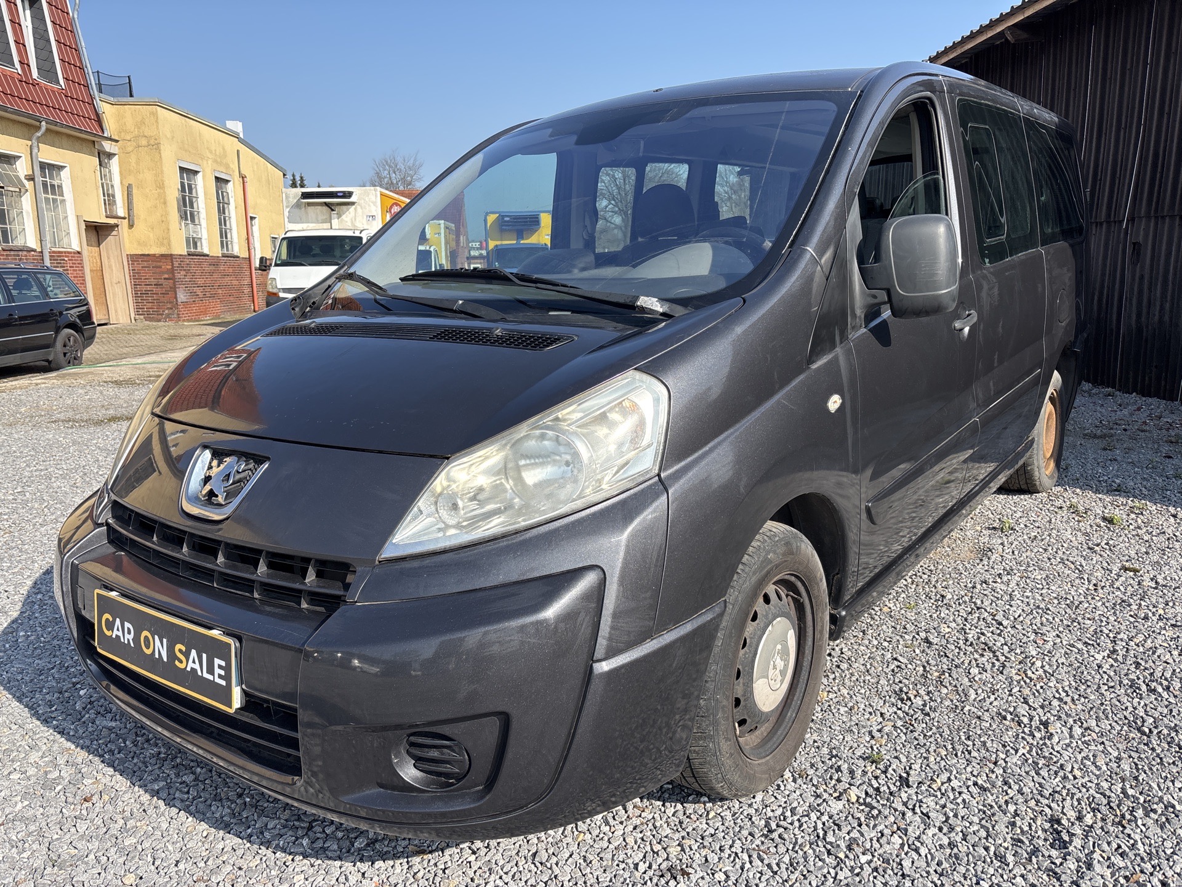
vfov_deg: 53.1
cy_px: 444
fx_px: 888
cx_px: 591
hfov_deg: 67.3
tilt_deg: -11.3
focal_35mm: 26
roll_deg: +1.0
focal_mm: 5.96
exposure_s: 1/2062
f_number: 1.6
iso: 50
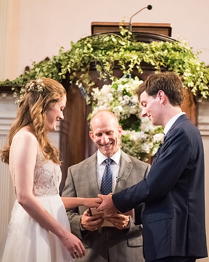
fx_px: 1156
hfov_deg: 10.3
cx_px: 130
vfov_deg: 12.9
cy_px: 131
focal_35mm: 149
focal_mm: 105
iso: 3200
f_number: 2.8
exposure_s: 1/250
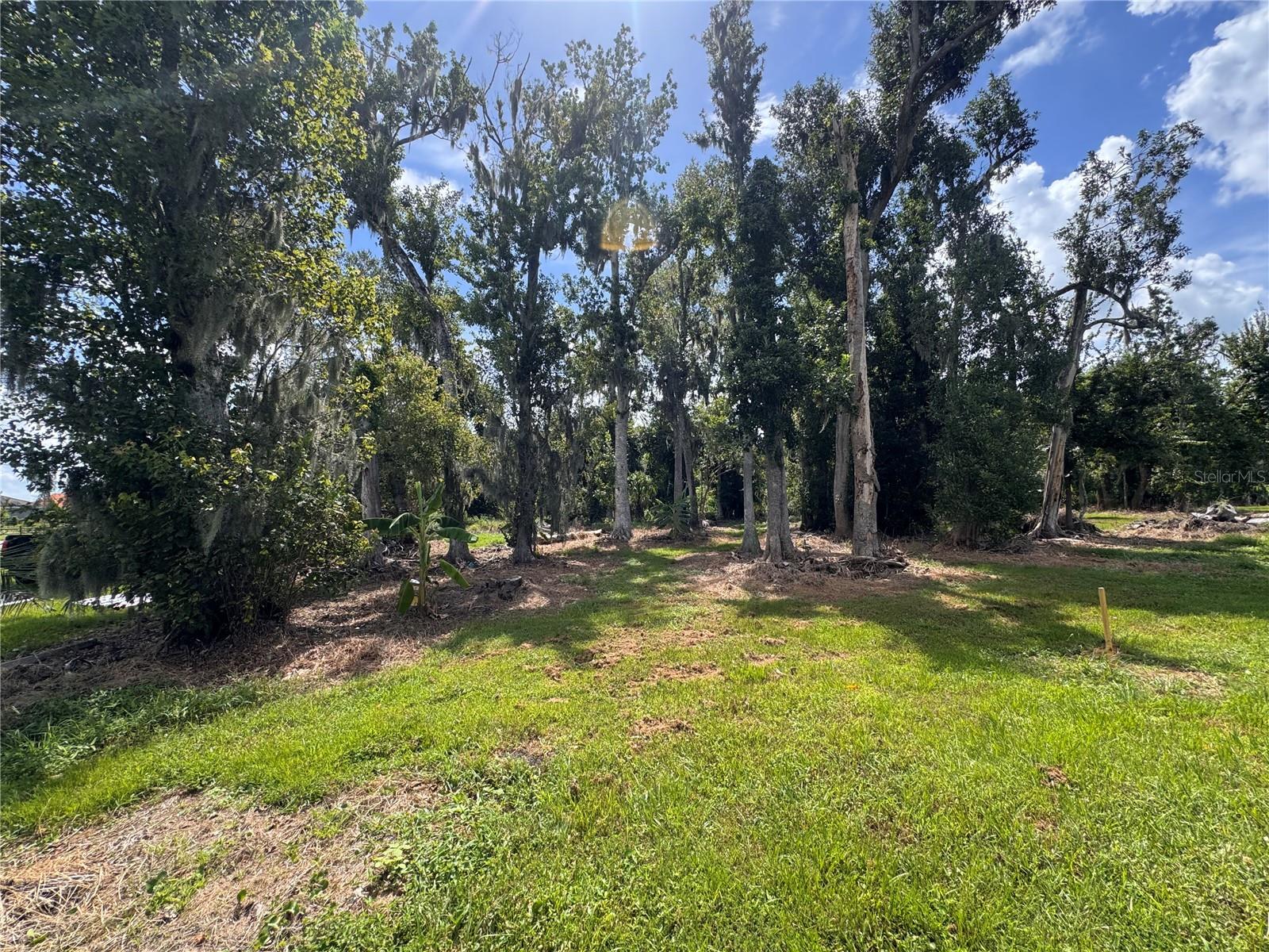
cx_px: 634
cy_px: 476
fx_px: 513
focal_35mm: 14
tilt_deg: +12.8
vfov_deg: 85.7
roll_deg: +1.3
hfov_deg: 102.1
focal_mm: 2.22
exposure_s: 1/693
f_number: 2.2
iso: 50
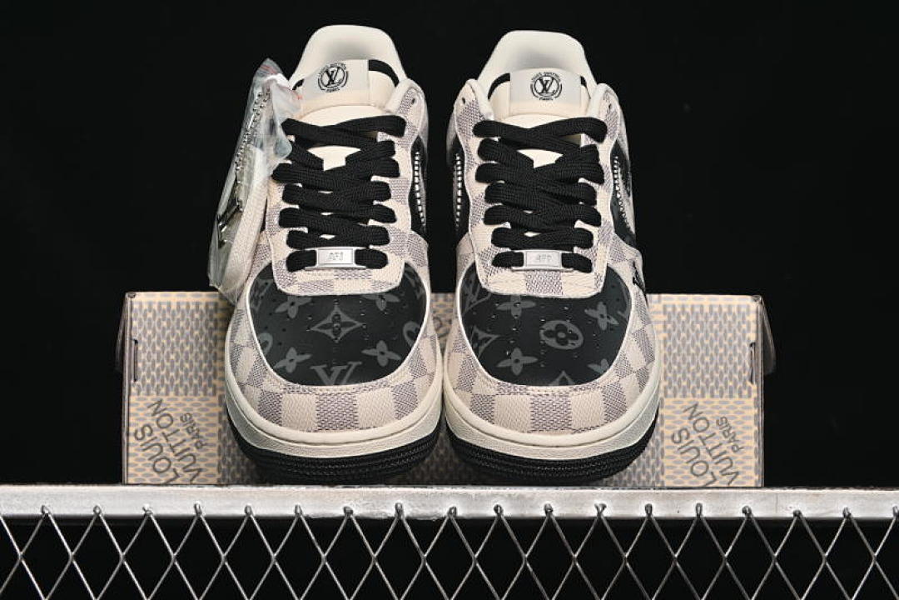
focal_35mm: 75
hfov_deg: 27.0
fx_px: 1873
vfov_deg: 18.2
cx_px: 450
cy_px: 300
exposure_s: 1/60
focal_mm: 50
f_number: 6.3
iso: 160
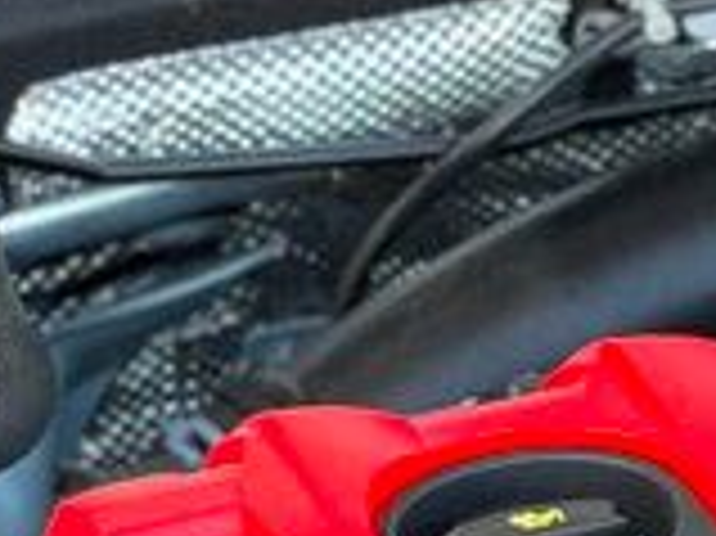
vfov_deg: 4.8
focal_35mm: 309
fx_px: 6387
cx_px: 1450
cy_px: 707
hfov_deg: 6.2
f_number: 1.78
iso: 100
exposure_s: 1/195
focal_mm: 6.76
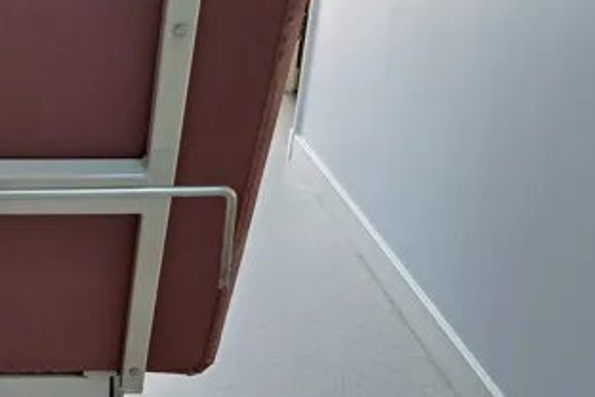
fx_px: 1058
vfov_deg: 20.5
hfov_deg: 29.5
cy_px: 405
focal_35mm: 64
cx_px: 11
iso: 160
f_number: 1.8
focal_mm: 5.23
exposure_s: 1/50
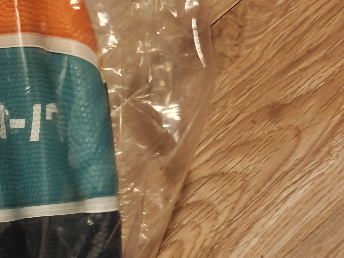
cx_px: 54
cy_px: 181
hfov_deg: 34.7
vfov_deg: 27.3
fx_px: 527
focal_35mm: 53
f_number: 1.6
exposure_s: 1/50
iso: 2500
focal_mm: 6.06
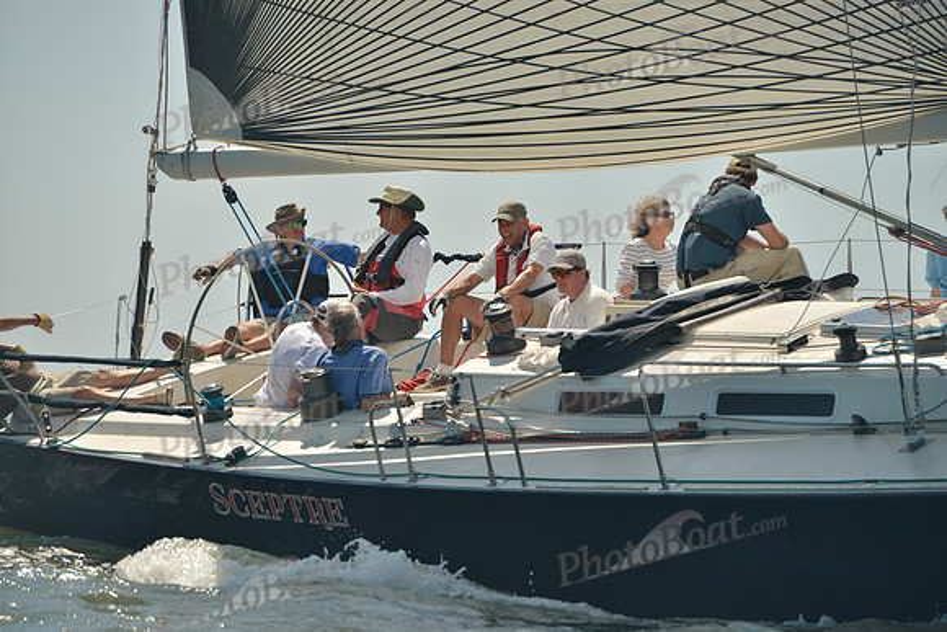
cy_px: 316
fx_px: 5262
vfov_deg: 6.9
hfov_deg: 10.3
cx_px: 474
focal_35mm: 200
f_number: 7.1
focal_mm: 200
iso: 280
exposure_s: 1/1000
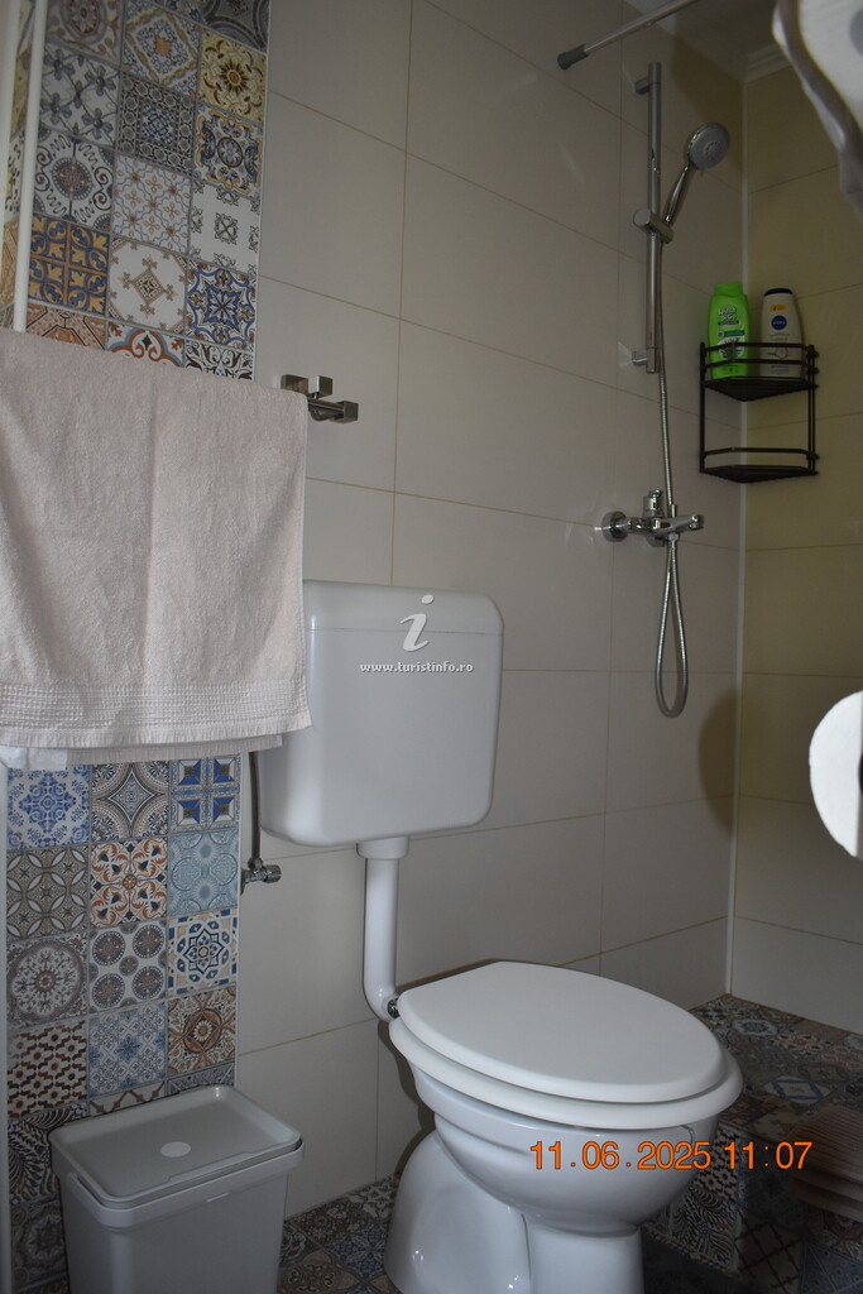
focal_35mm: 27
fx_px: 970
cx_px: 432
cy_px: 647
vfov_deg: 67.4
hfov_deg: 47.9
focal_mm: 18
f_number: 4
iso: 800
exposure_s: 1/200
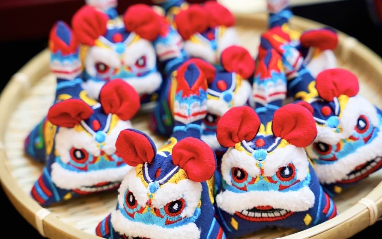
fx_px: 749
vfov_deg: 18.1
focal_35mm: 72
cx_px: 197
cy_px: 111
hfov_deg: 28.6
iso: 500
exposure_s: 1/160
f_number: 4
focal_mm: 59.8
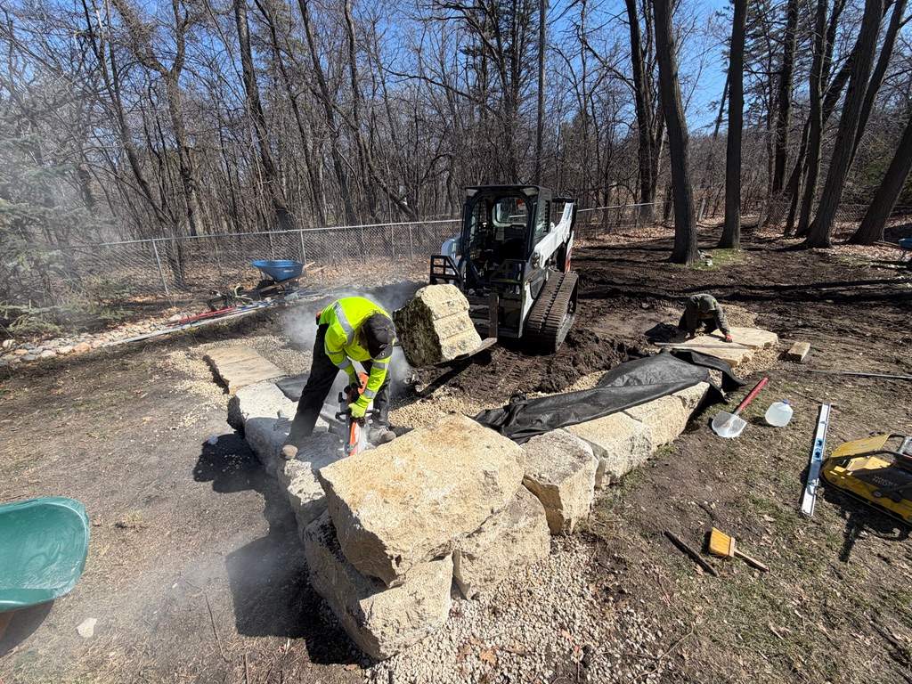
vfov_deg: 85.7
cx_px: 456
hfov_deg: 102.1
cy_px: 342
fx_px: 369
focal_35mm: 14
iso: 25
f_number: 2.2
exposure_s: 1/770
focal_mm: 2.22
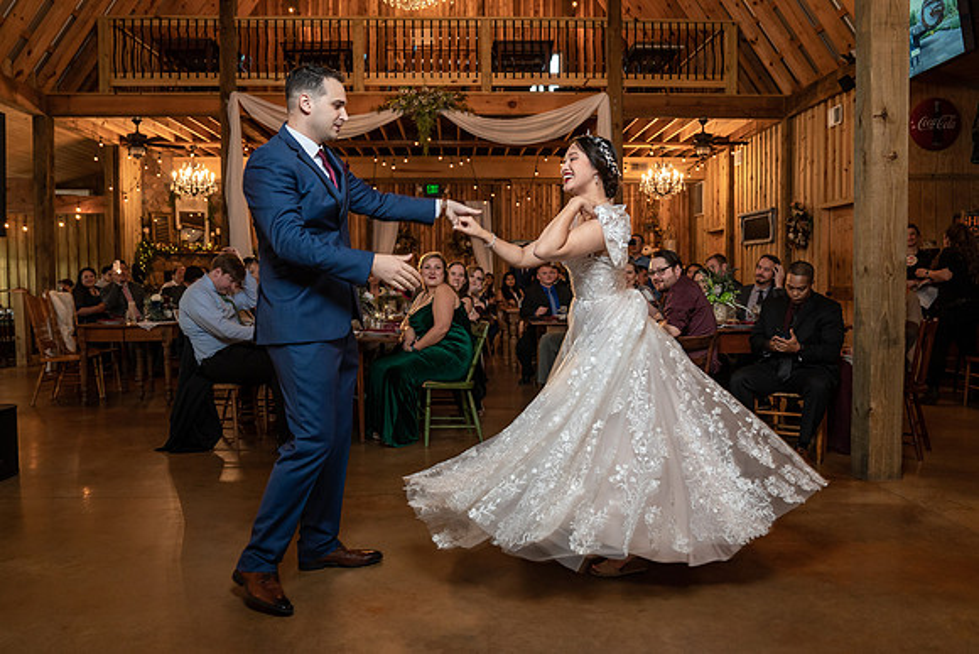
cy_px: 327
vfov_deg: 45.1
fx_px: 787
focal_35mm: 29
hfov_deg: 63.8
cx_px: 490
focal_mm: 27
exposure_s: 1/100
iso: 2000
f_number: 4
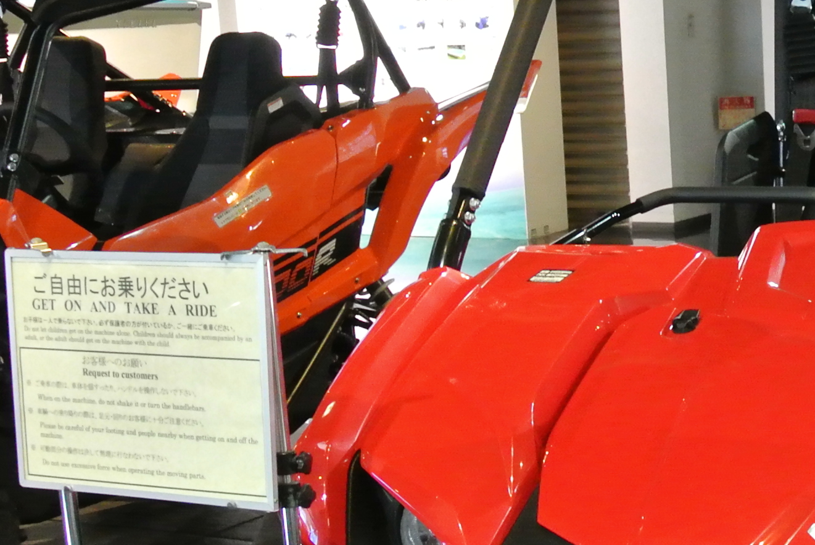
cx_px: 883
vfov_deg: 15.9
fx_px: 1926
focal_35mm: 85
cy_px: 509
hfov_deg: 22.6
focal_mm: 11
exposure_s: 1/20
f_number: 5
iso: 1600
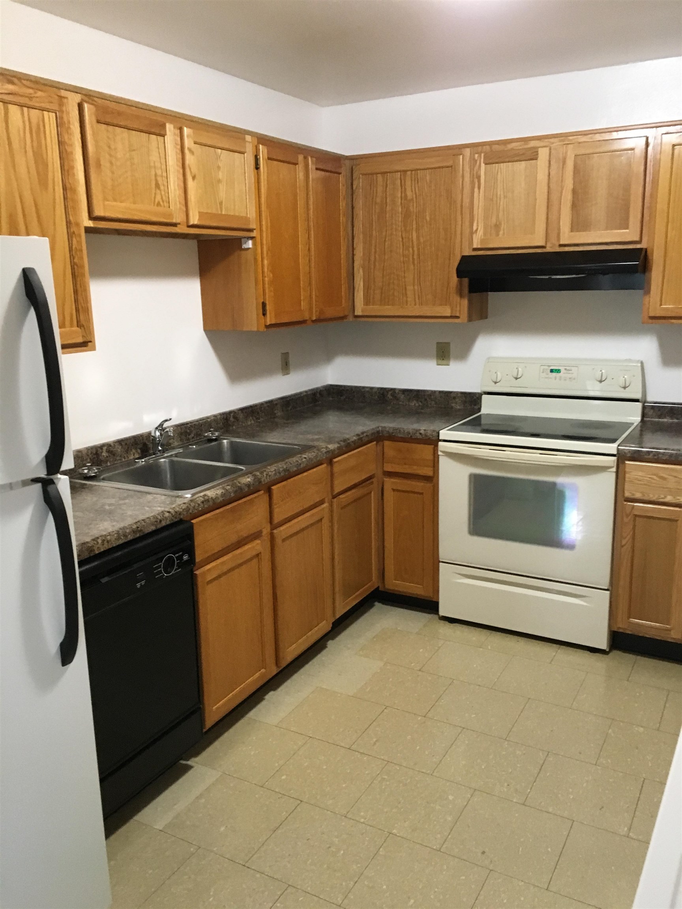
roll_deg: +2.5
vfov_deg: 61.7
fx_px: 762
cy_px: 454
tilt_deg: -12.4
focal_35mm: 29
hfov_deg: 48.2
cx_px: 341
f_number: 2.2
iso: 200
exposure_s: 1/30
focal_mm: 4.15
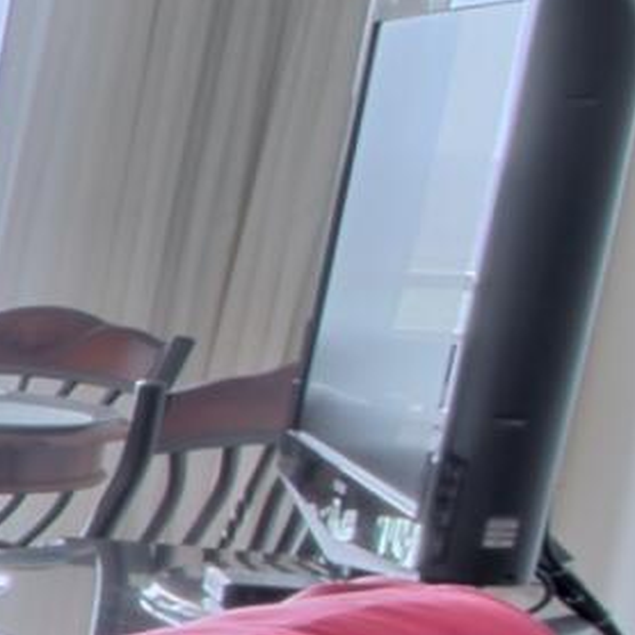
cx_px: -2659
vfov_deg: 15.7
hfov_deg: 5.9
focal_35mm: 110
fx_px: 2283
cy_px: 548
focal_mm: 12
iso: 200
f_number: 19
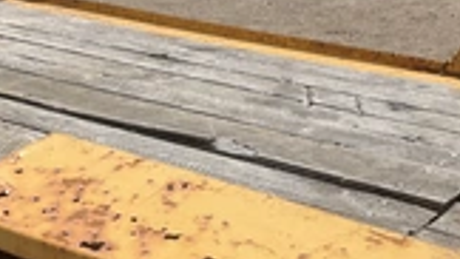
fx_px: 951
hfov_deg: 27.1
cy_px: 293
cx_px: 190
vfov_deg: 15.0
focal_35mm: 78
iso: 25
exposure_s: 1/1577
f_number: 1.8
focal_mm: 3
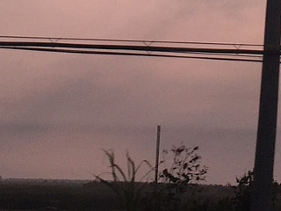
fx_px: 1177
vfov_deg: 9.7
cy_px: -164
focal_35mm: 145
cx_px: 233
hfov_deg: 13.5
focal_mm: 4.15
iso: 32
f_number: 2.2
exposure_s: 1/1464
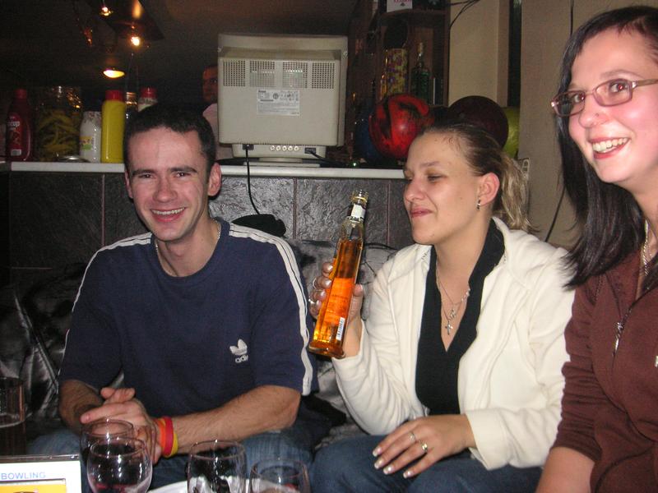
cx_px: 329
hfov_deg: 50.1
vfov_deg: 38.7
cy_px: 246
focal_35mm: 37
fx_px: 703
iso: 160
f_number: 2.8
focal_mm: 6.1
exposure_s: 1/45
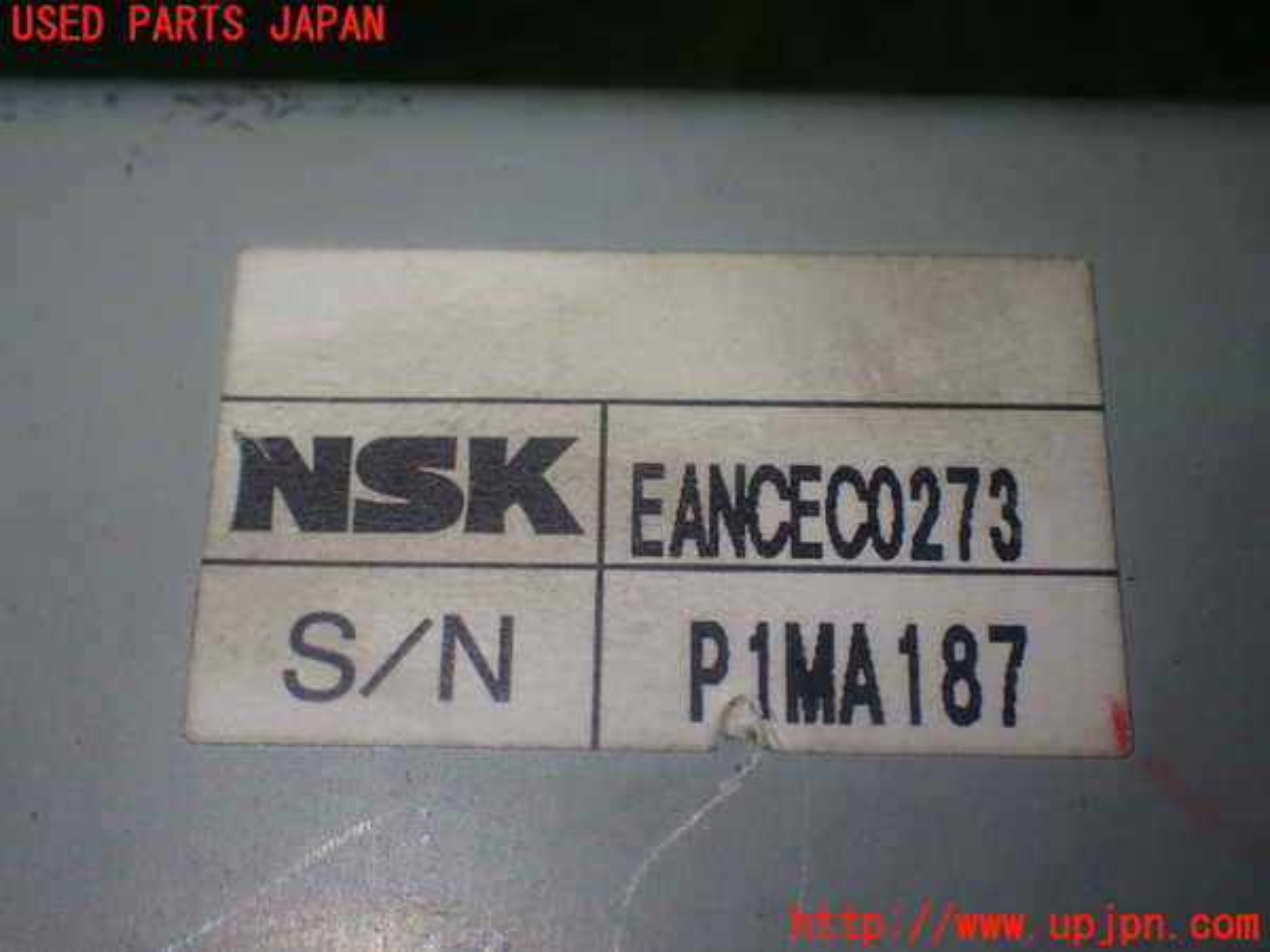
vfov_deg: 29.1
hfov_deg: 38.2
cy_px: 476
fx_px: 1834
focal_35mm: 50
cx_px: 635
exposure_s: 1/100
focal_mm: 9.01
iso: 125
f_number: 3.2
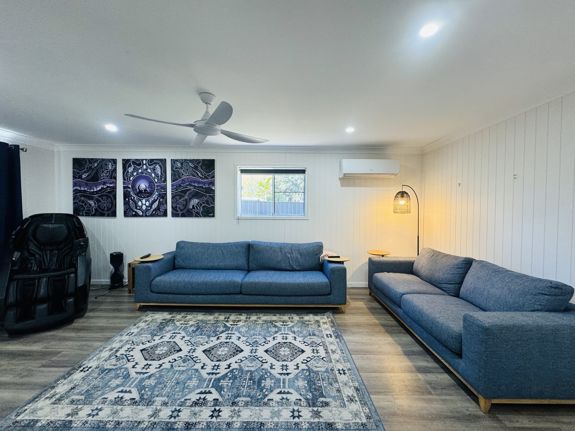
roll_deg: +0.2
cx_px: 288
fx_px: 233
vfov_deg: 85.7
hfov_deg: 102.1
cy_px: 216
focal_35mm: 14
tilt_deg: -0.7
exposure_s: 1/100
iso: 200
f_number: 2.2
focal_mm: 2.22
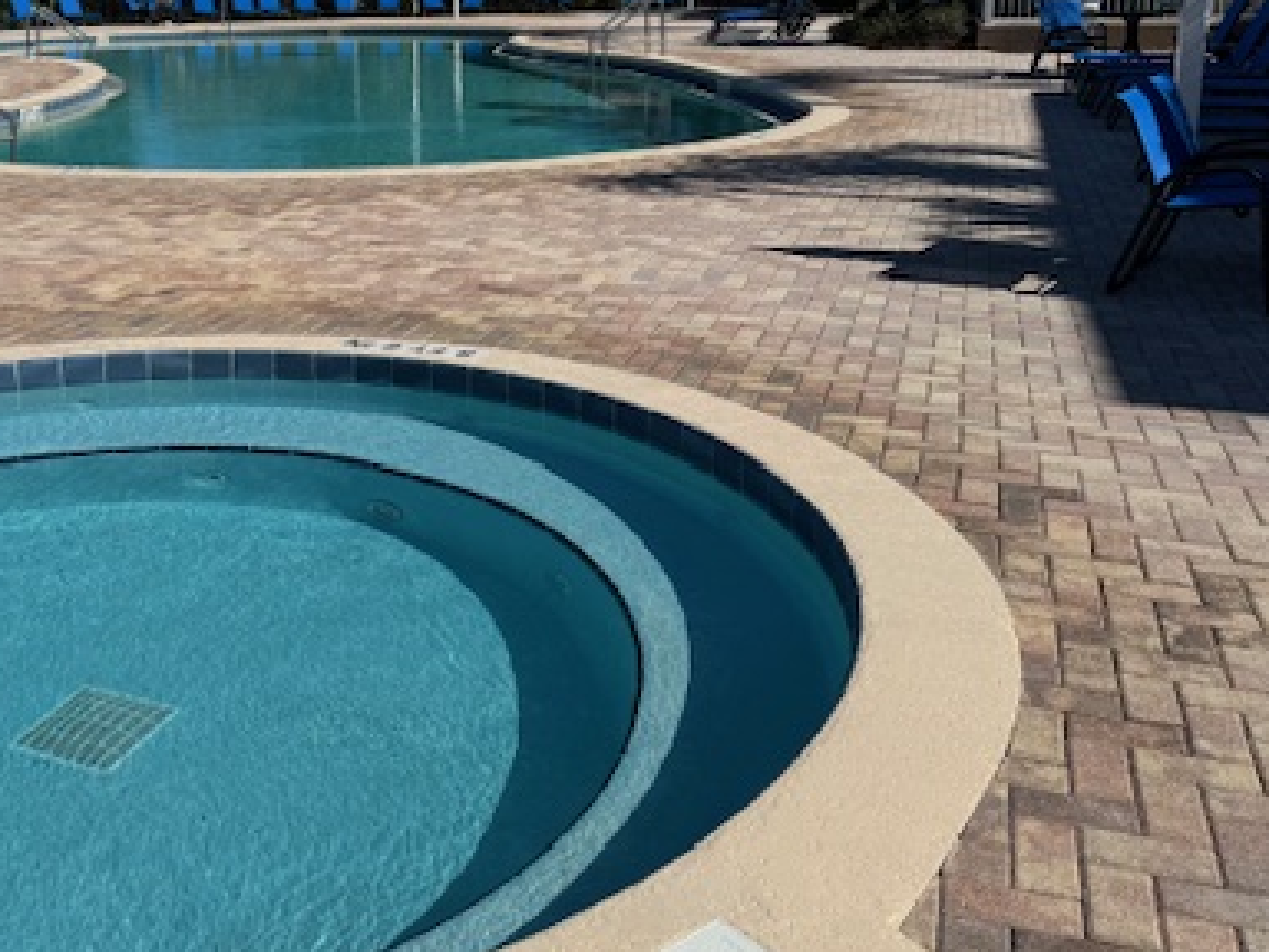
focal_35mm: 40
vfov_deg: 35.6
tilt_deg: -13.4
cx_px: 393
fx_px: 1466
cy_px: 324
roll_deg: +1.7
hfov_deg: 45.9
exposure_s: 1/10417
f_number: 1.78
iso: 80
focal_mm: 6.86
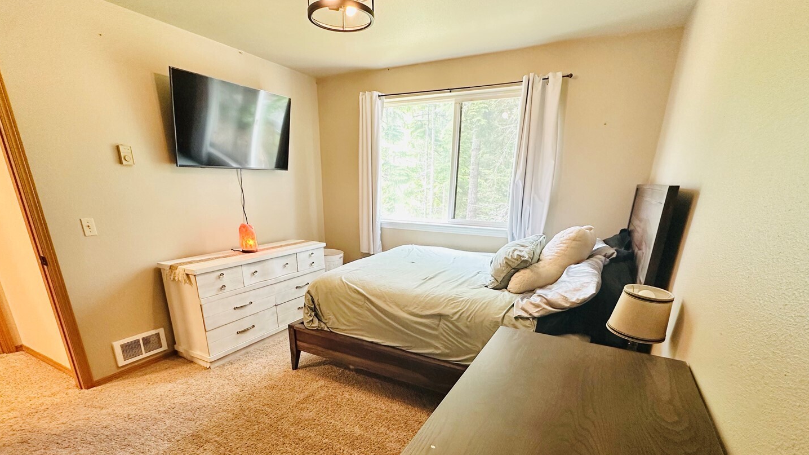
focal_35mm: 17
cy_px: 308
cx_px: 398
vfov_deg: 62.1
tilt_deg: -20.2
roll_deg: -1.3
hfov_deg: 95.9
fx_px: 365
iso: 250
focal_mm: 2.22
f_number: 2.2
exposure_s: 1/60
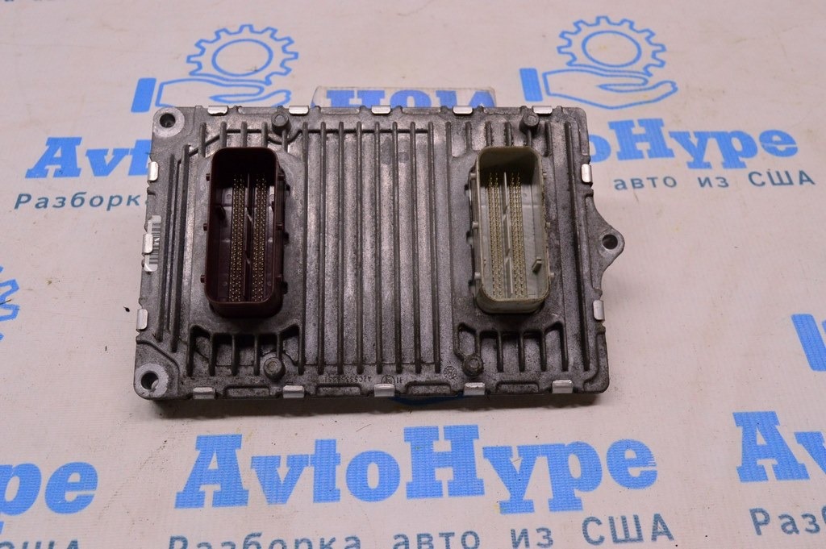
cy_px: 274
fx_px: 860
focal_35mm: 38
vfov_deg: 35.4
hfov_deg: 51.3
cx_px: 413
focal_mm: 25
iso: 1600
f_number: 8
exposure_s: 1/125
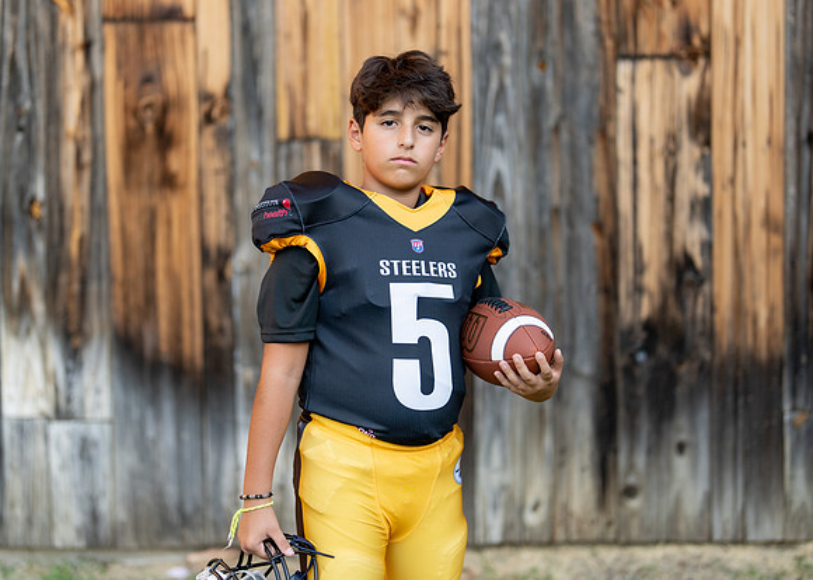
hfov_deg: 32.7
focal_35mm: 60
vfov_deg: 23.6
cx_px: 392
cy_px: 269
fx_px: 1386
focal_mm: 50
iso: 100
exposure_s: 1/2000
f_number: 1.2
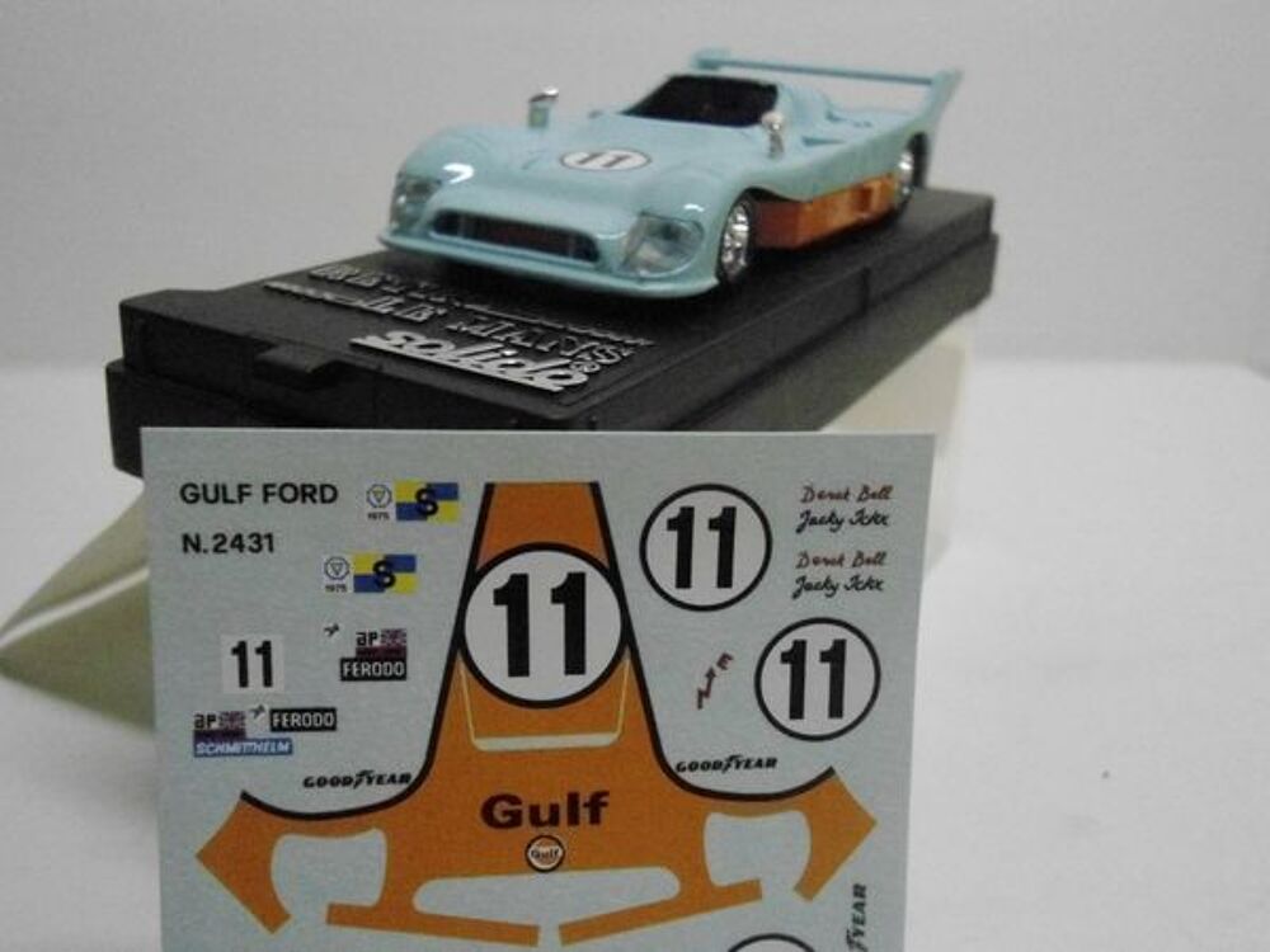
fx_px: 1137
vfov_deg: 45.4
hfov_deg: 58.4
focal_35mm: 31
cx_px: 635
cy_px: 476
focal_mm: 5.6
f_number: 3
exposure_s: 1/160
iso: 1600
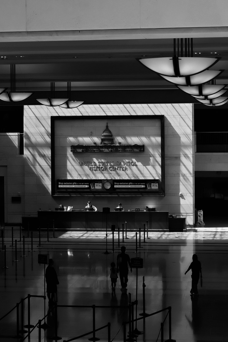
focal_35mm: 39
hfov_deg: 34.2
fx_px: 370
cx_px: 115
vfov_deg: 49.5
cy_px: 168
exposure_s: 1/240
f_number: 5.6
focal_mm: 23
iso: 200
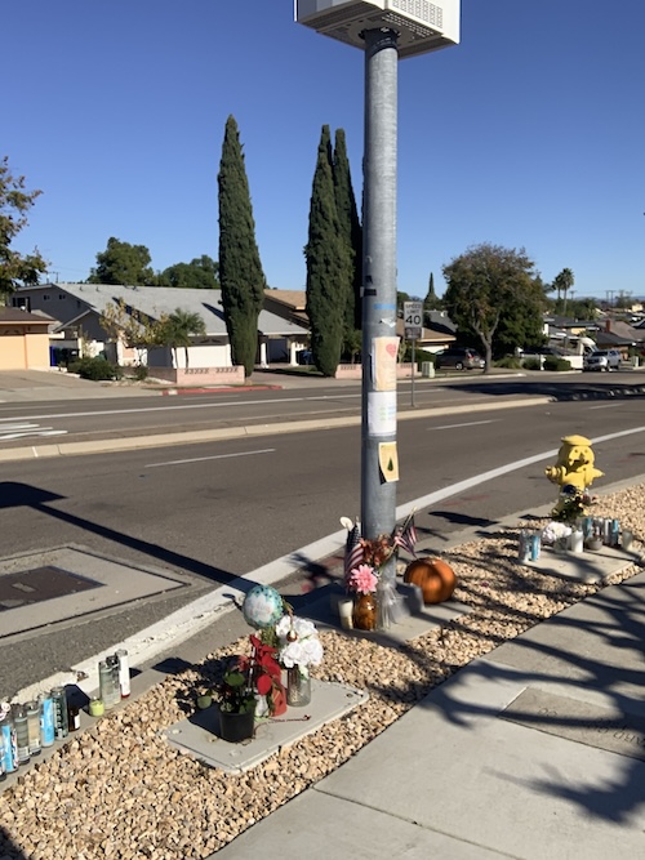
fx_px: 795
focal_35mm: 32
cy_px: 430
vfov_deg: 56.8
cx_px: 322
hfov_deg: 44.1
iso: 16
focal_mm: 2.87
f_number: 2.2
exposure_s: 1/1712
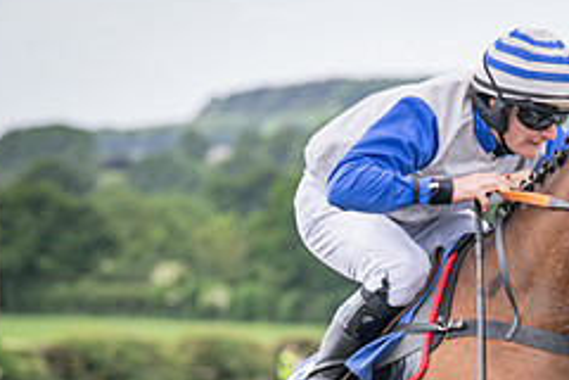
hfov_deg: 4.7
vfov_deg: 3.1
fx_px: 6954
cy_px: 418
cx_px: 348
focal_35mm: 440
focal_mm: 120
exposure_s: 1/1600
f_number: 4
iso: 400
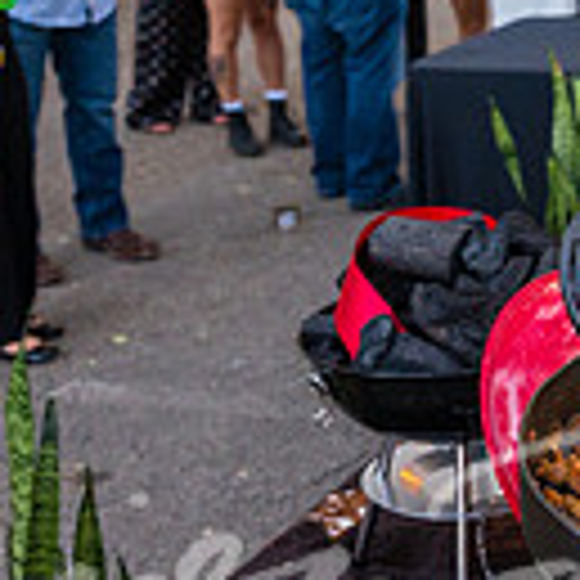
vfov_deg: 18.6
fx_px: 1744
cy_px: 85
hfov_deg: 17.1
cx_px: 872
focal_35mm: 92
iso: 1600
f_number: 4
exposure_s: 1/400
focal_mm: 24
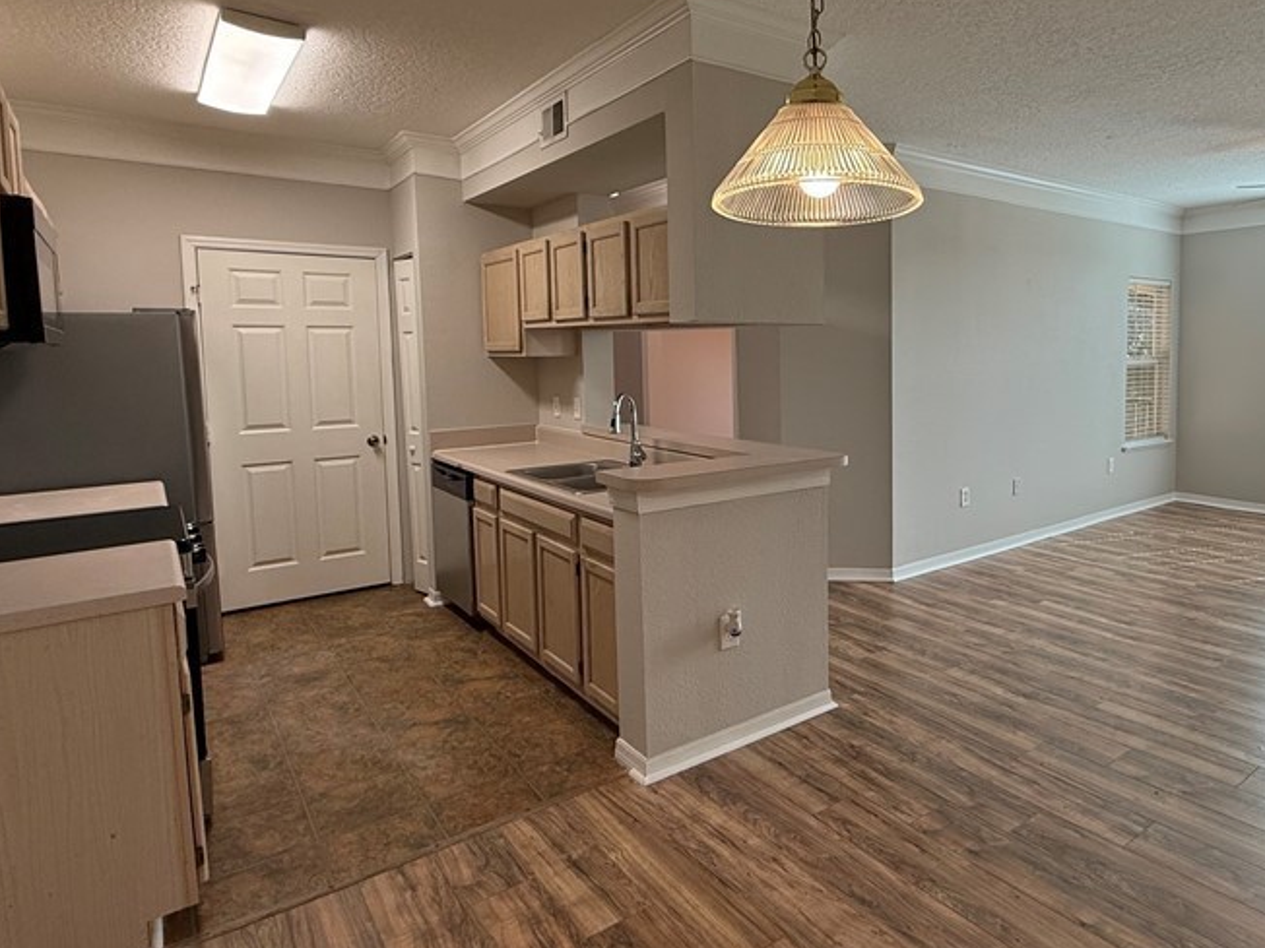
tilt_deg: -4.5
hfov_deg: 74.5
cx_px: 823
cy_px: 409
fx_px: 804
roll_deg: +0.3
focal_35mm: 22
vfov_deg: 60.8
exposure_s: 1/120
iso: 100
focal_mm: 2.22
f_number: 2.2
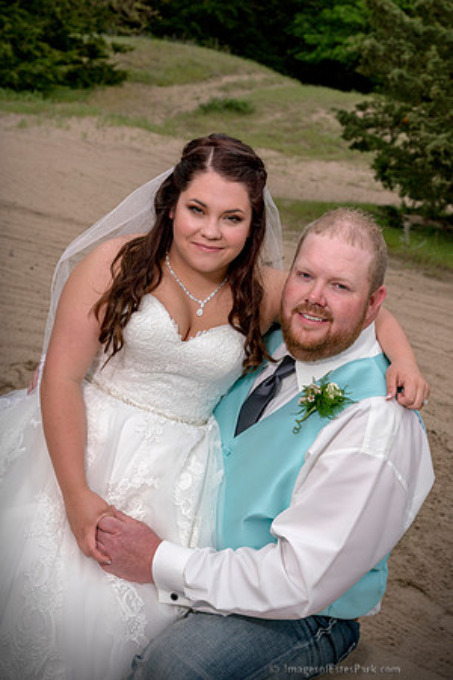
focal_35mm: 50
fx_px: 944
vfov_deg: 39.6
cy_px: 340
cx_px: 226
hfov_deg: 27.0
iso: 320
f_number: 7.1
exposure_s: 1/1000
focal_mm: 50
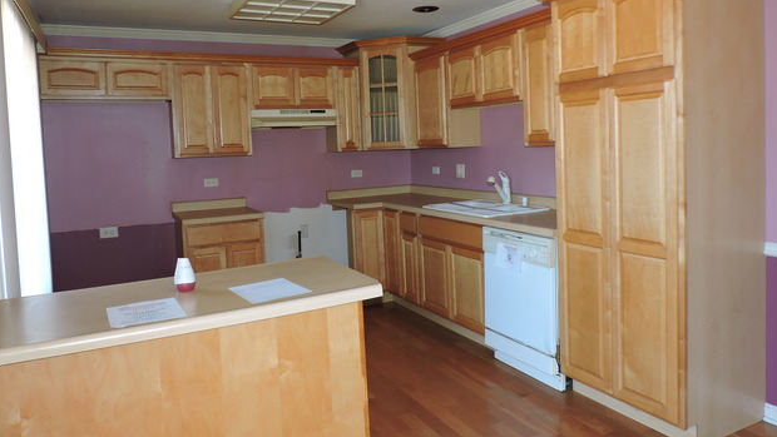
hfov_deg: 69.8
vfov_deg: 42.7
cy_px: 178
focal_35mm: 27
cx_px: 392
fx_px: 556
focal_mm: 4.3
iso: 200
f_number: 3
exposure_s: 1/30
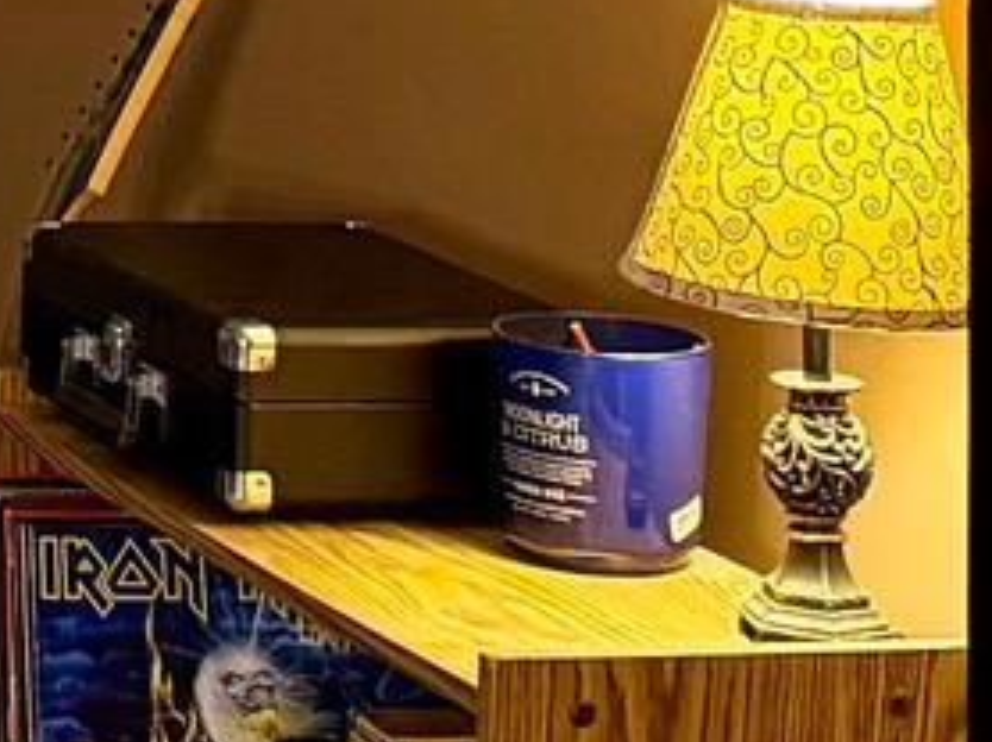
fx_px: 5068
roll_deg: -0.1
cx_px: -682
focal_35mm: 177
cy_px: -728
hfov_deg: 10.6
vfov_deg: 8.0
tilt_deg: +0.2
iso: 500
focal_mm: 6.76
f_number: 1.78
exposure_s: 1/60
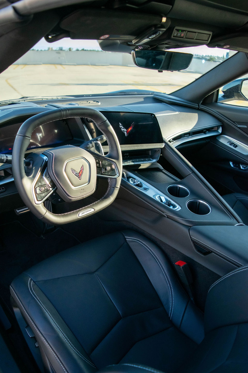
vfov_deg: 67.4
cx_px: 124
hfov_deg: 47.9
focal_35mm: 27
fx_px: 279
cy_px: 186
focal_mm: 18
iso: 800
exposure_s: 1/1000
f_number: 4
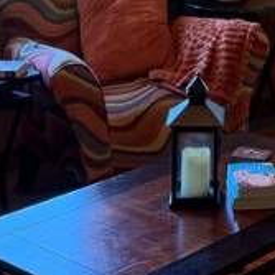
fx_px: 971
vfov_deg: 15.0
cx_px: 291
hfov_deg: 15.7
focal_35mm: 108
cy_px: -136
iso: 250
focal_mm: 6.76
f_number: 1.78
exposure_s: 1/60
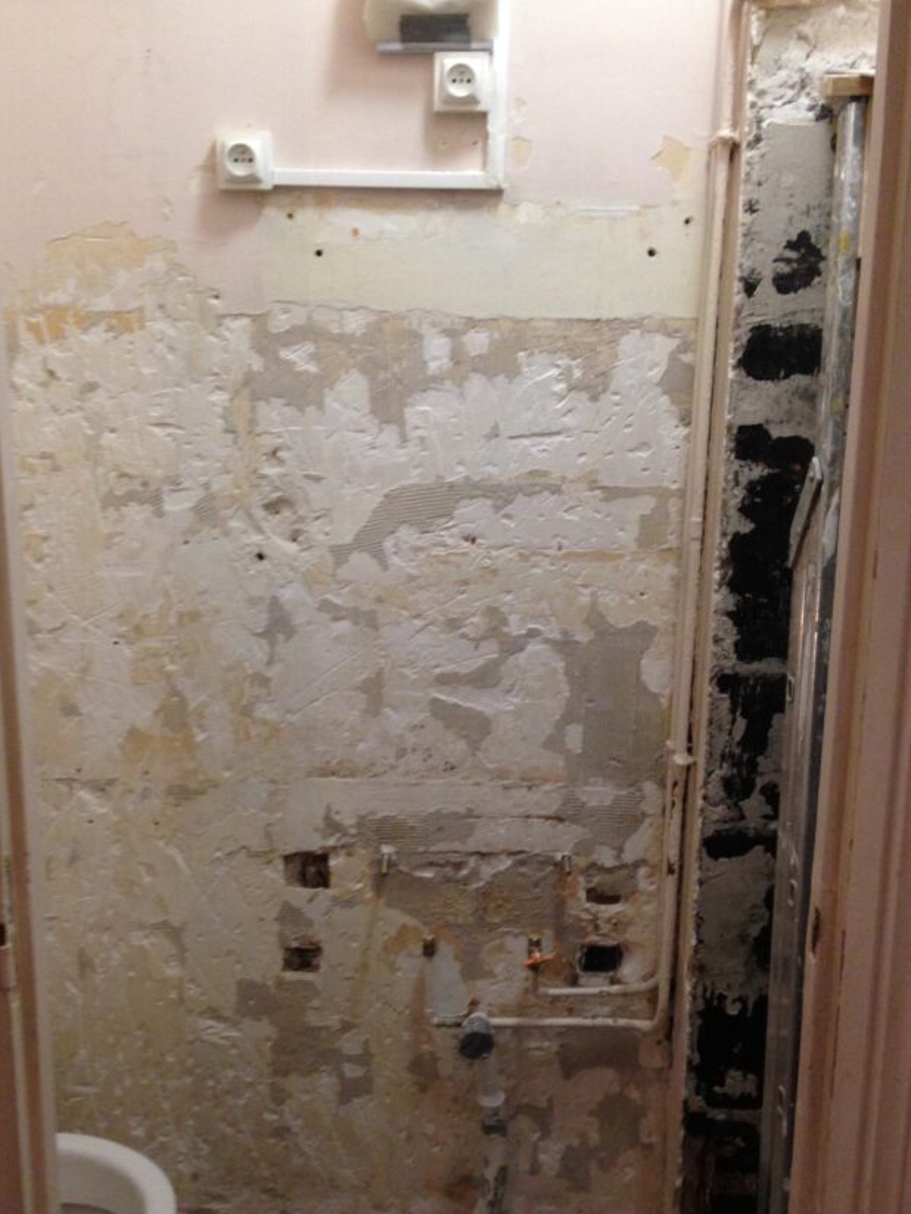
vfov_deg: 45.7
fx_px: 1439
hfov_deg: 35.1
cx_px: 422
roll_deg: -1.2
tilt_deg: -14.0
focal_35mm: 41
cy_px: 673
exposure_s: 1/20
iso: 200
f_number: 2.4
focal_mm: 4.12
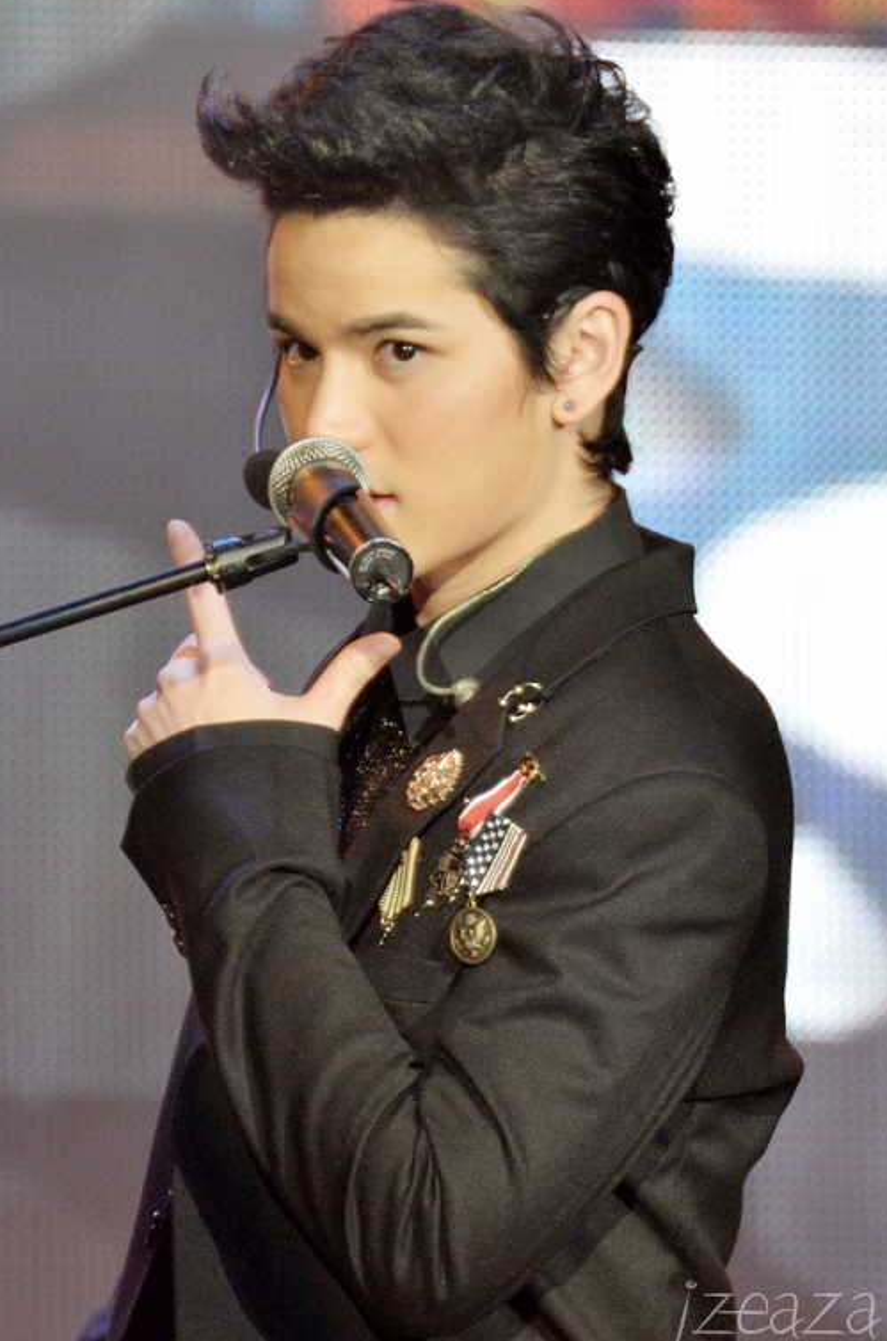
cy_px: 660
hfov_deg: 3.4
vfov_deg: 5.2
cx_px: 428
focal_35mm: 398
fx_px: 14783
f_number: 5.6
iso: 1000
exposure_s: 1/100
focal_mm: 250
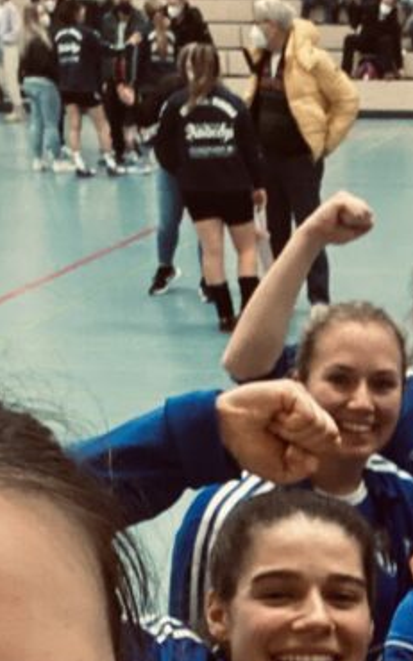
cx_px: 569
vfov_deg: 23.0
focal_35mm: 88
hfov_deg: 14.1
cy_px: 591
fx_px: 1586
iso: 320
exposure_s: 1/50
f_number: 2.2
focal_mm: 2.71
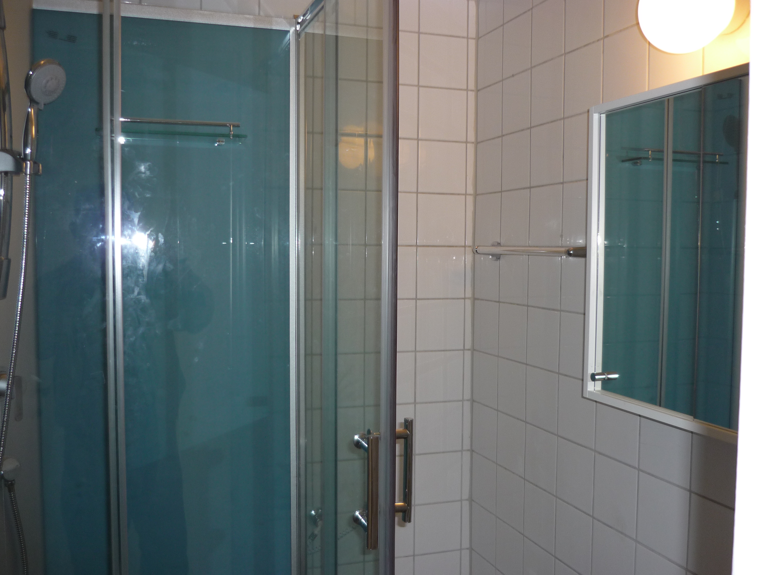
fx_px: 731
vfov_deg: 42.9
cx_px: 384
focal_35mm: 33
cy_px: 288
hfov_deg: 55.4
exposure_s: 1/30
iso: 100
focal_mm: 5.5
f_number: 2.8
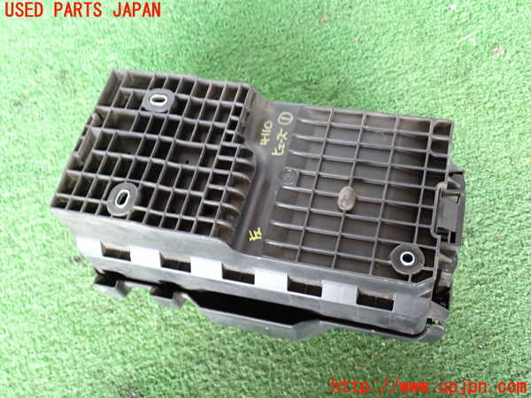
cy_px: 199
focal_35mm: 38
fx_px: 583
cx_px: 266
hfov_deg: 49.0
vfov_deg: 37.7
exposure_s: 1/30
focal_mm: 6.83
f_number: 2.7
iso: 800
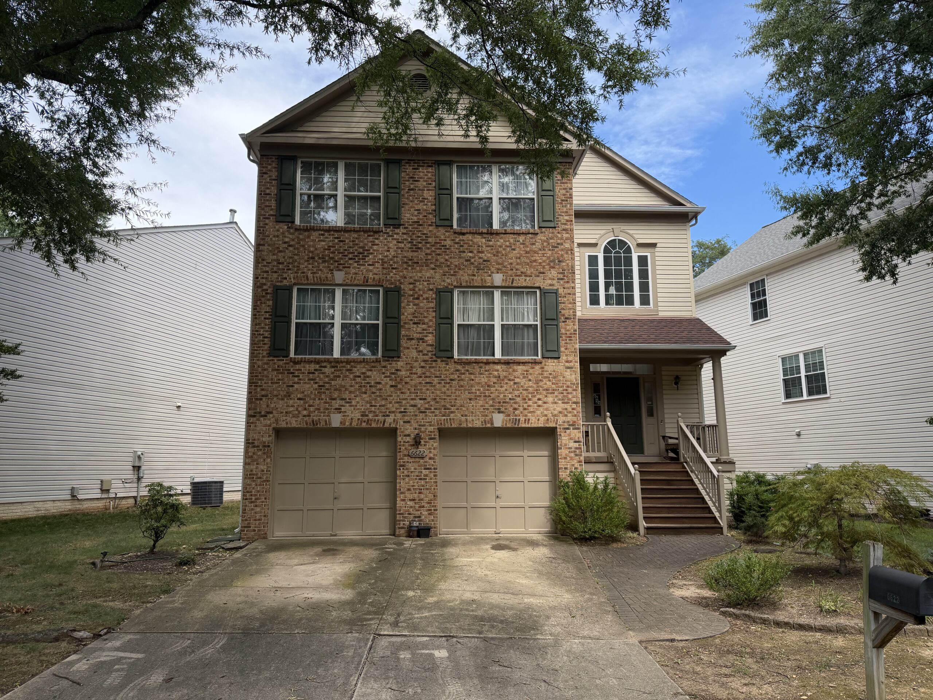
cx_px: 466
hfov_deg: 71.6
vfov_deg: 56.8
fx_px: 647
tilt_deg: +10.1
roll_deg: +0.4
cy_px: 350
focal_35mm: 24
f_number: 1.78
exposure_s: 1/1689
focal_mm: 6.76
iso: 100
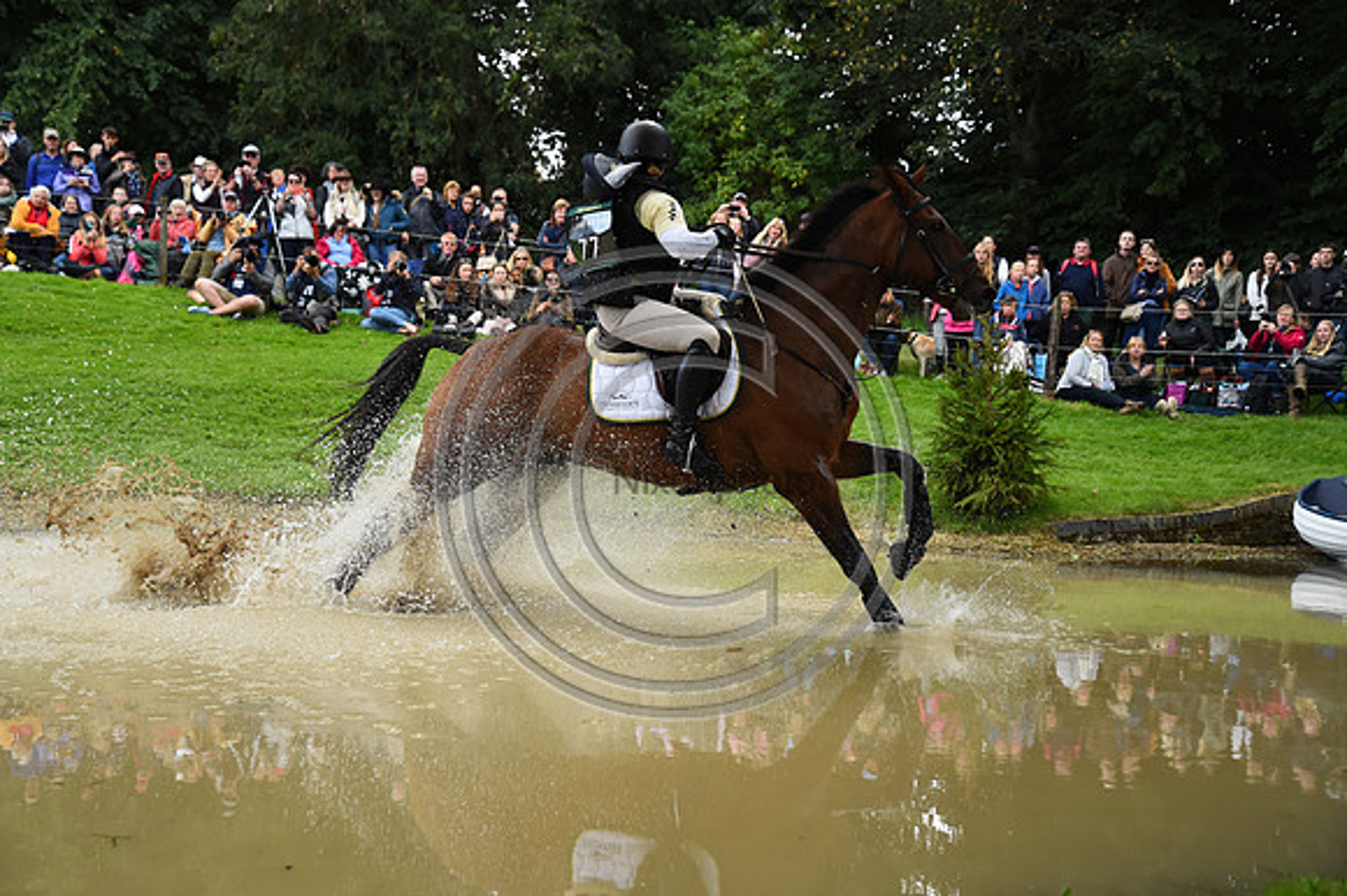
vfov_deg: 29.2
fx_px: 1720
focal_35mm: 46
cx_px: 674
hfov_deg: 42.8
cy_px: 448
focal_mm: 46
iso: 1600
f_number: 4.2
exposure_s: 1/1600
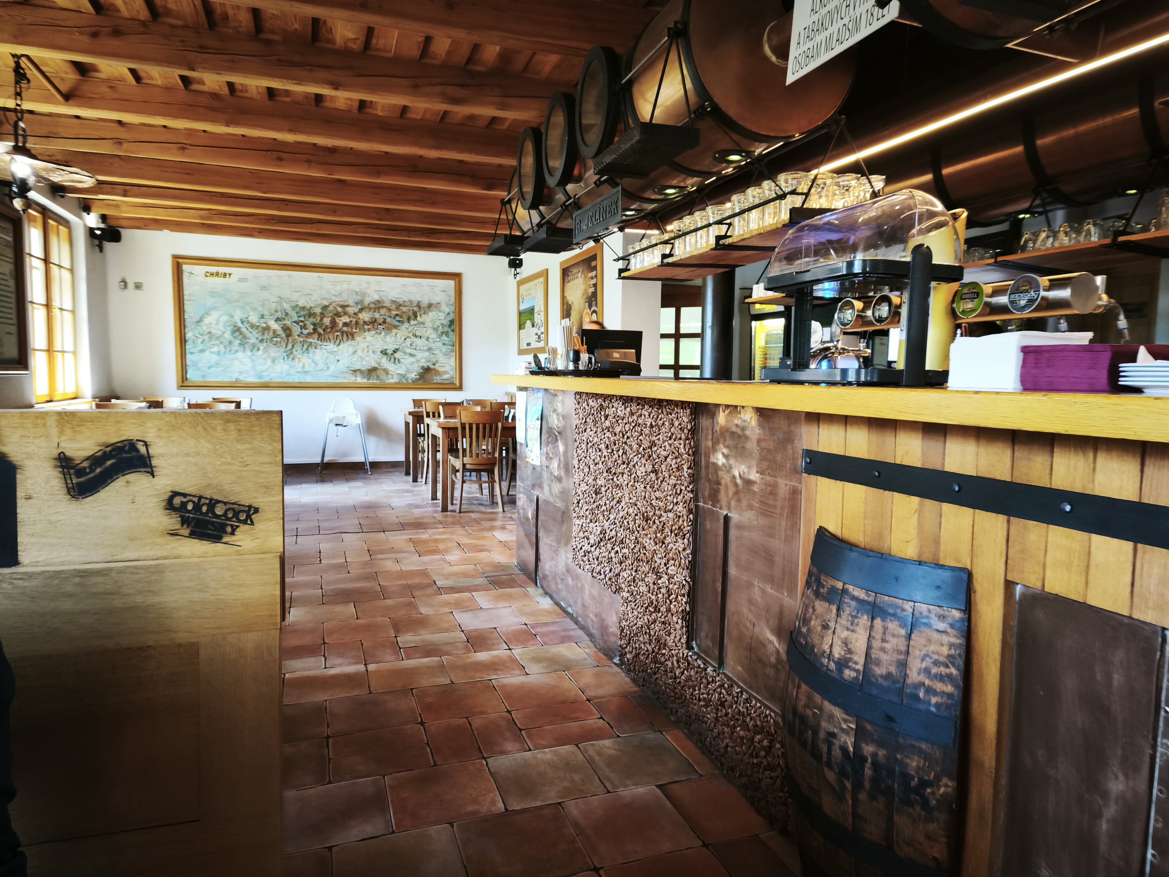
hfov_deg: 73.9
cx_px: 584
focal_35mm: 23
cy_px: 438
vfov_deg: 58.9
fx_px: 777
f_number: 1.7
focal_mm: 5.35
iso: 200
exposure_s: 1/33.3
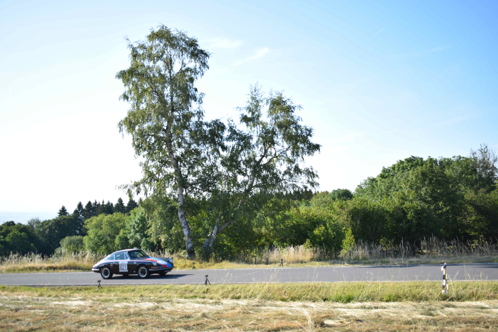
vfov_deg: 30.8
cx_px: 249
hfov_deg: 45.0
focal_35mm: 44
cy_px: 166
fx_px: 602
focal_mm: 29
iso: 400
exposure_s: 1/1250
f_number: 4.5
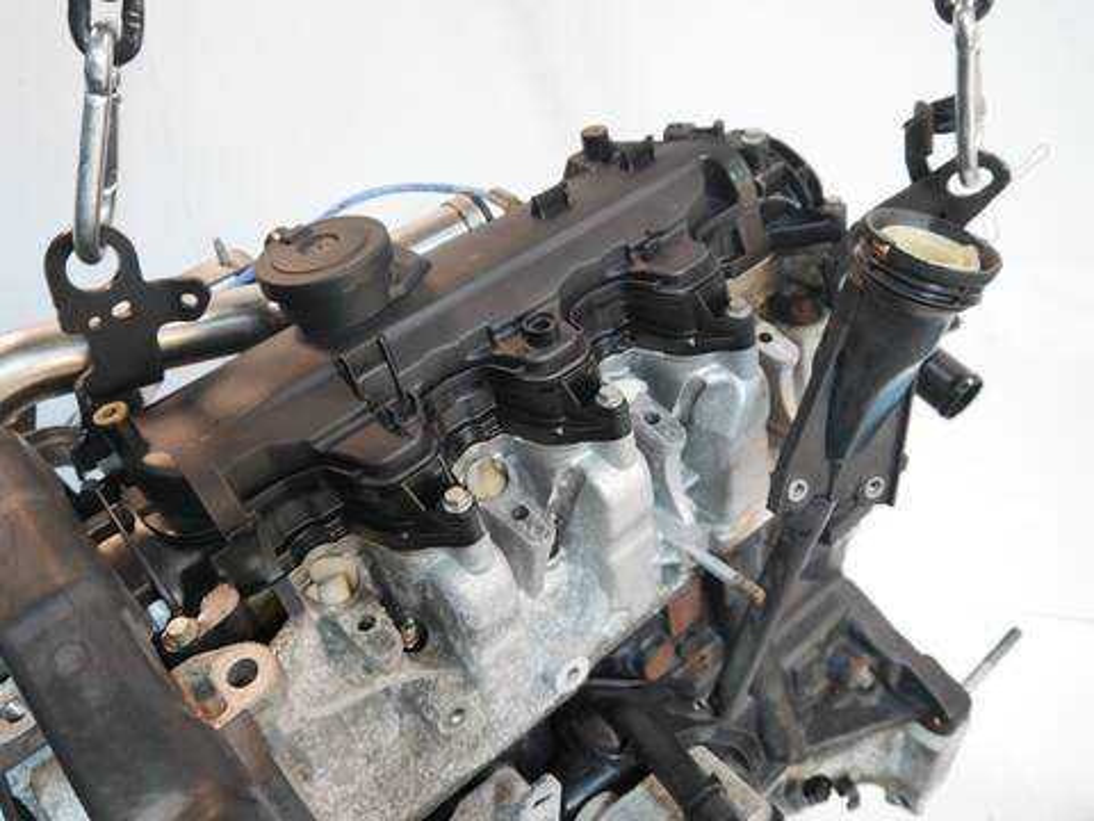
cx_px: 547
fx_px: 885
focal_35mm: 28
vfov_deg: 49.7
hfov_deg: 63.4
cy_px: 410
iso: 500
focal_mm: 14
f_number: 3.5
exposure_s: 1/60
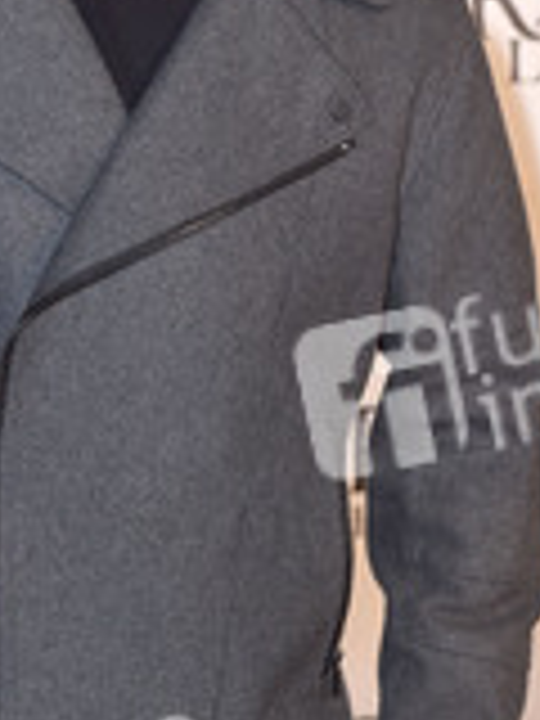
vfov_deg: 11.7
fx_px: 3494
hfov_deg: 8.8
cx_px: 119
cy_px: 148
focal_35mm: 168
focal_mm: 70
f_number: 5.6
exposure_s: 1/250
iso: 400
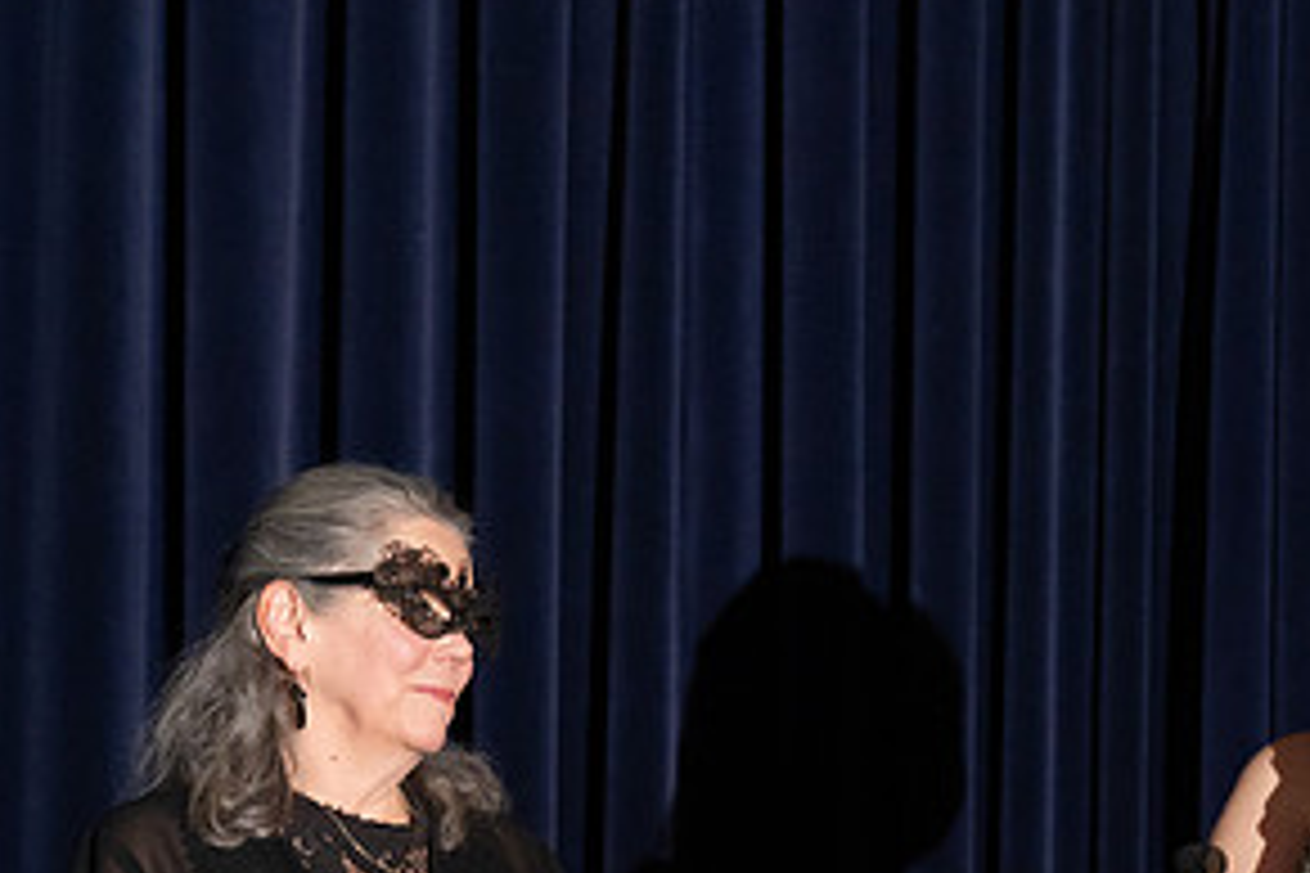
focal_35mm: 319
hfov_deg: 6.5
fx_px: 11607
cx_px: 905
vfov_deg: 4.3
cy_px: 770
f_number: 5
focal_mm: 107
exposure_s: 1/200
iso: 2500
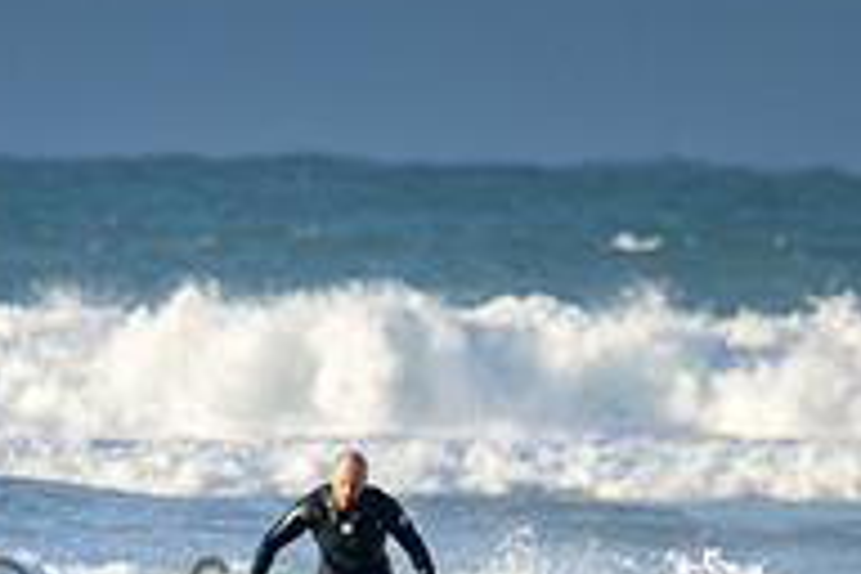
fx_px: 59404
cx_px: 161
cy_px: 590
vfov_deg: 0.6
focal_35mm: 2484
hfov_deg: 0.8
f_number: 11
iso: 2200
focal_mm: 800
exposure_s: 1/2000
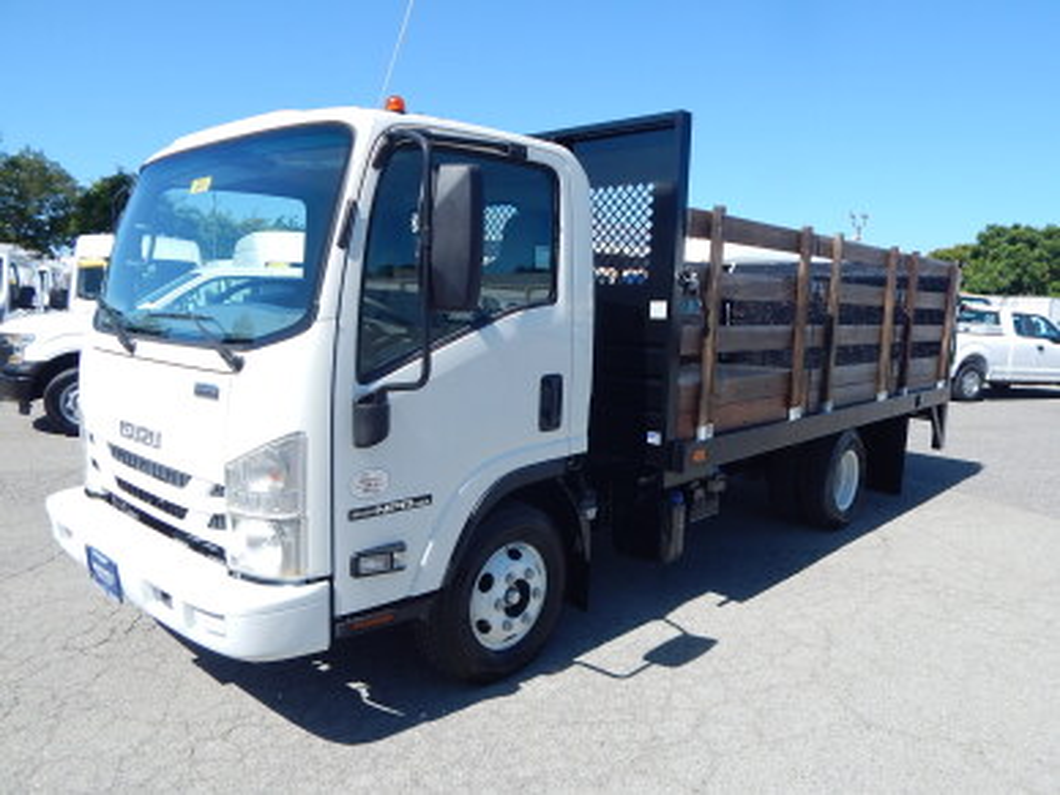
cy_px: 398
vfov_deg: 54.9
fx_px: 766
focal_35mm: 25
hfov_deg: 69.4
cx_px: 530
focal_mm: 4.5
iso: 125
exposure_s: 1/500
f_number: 6.1
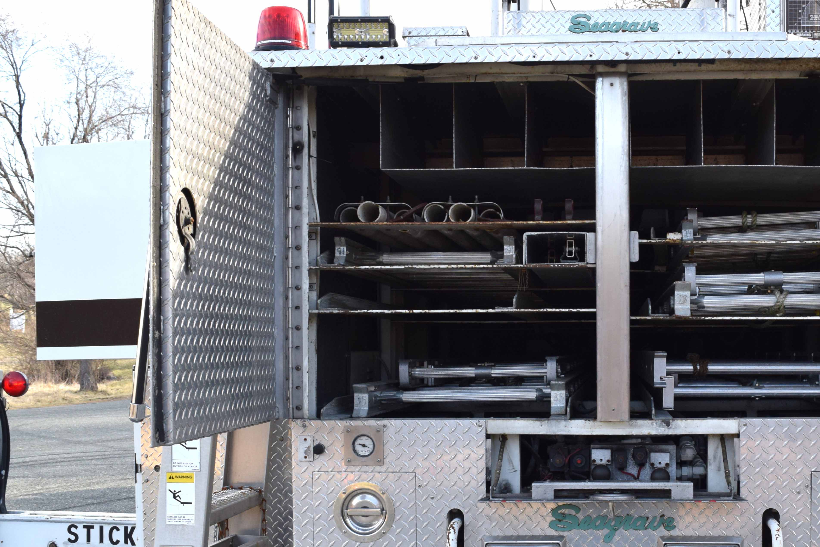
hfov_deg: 41.9
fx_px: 1048
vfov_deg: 29.0
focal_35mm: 46
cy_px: 364
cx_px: 573
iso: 400
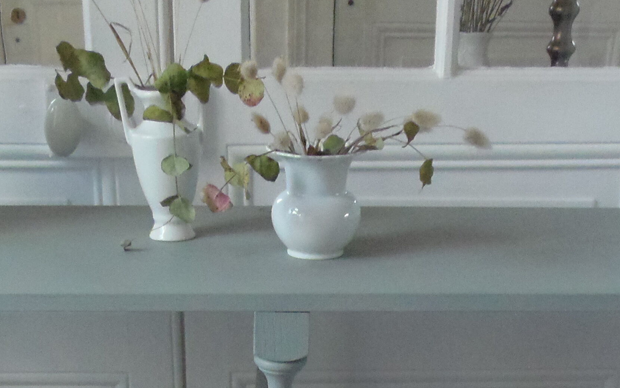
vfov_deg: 17.6
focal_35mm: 66
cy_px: 593
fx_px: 1115
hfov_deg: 31.1
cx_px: 281
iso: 400
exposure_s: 1/30
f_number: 2.9
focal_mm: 4.3
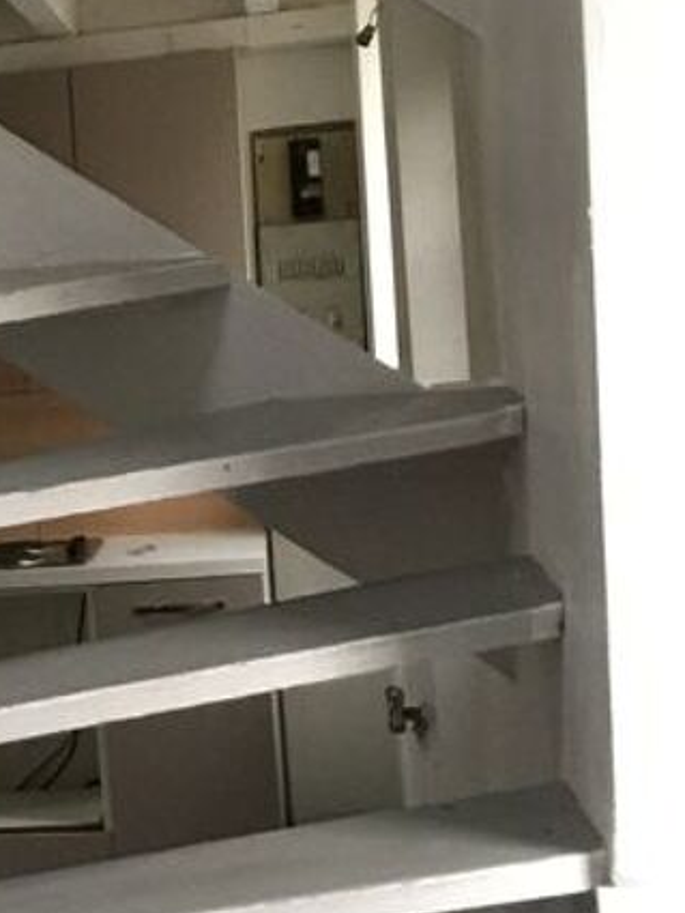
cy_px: 581
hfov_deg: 15.4
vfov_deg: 21.5
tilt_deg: -7.6
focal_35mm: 91
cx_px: -243
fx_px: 2400
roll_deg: +2.6
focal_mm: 4.15
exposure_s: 1/10
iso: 100
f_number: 2.2
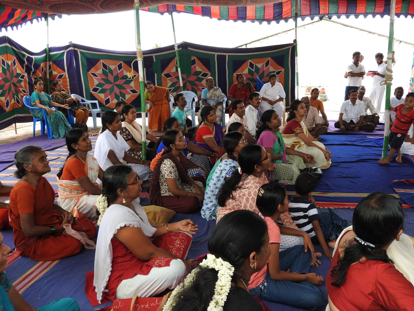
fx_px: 359
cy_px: 156
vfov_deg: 46.8
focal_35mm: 30
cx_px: 207
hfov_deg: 60.0
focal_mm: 5.4
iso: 100
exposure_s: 1/100
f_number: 3.5
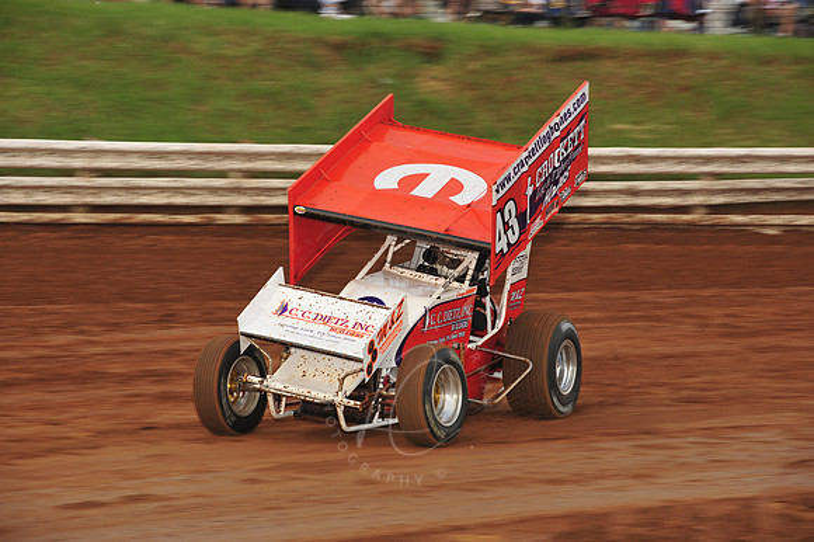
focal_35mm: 145
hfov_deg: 14.2
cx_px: 407
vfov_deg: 9.5
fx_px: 3277
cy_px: 271
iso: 640
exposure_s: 1/320
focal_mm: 145
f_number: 8
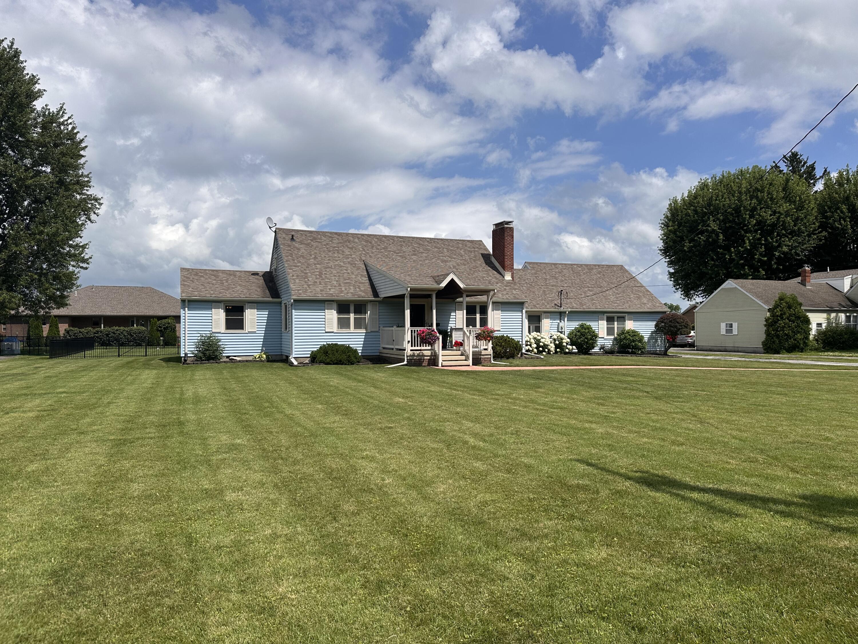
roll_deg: -0.9
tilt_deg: -1.2
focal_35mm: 24
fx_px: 595
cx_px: 429
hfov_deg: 71.6
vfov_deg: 56.8
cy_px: 322
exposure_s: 1/7576
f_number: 1.78
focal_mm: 6.86
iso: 80
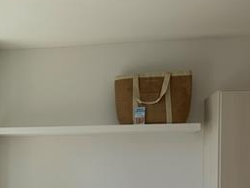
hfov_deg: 29.9
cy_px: 190
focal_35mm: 60
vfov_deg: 23.4
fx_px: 433
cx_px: -2
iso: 100
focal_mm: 6.76
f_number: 1.78
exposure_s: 1/126
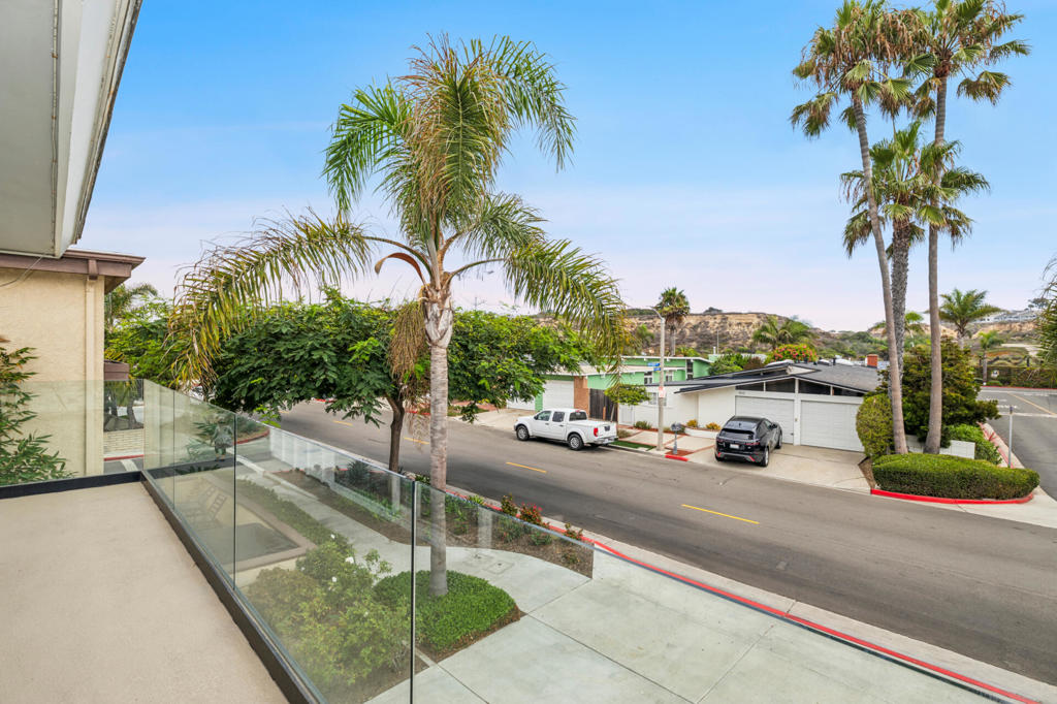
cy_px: 352
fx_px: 470
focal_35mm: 16
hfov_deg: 96.8
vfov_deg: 73.7
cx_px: 528
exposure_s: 1/160
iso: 80
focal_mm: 16
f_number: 9
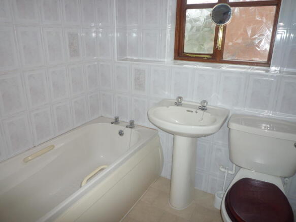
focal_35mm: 25
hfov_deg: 69.4
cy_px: 111
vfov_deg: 54.9
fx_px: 214
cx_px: 148
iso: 100
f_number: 2.8
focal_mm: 4.4
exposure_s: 1/30
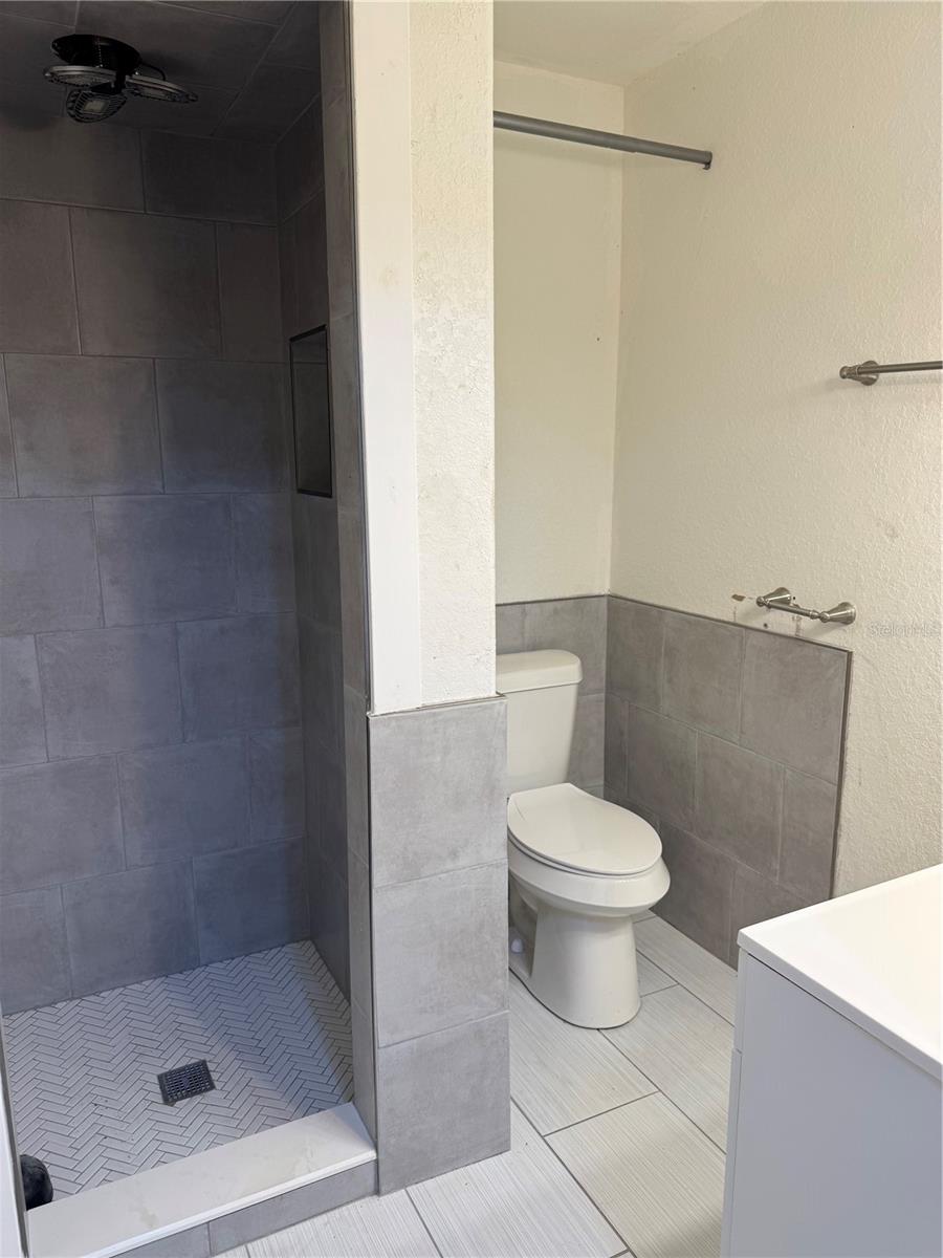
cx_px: 472
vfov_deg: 71.6
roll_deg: +1.3
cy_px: 629
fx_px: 872
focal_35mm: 24
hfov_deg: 56.8
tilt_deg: -11.2
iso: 64
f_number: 1.78
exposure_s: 1/120
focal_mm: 6.76
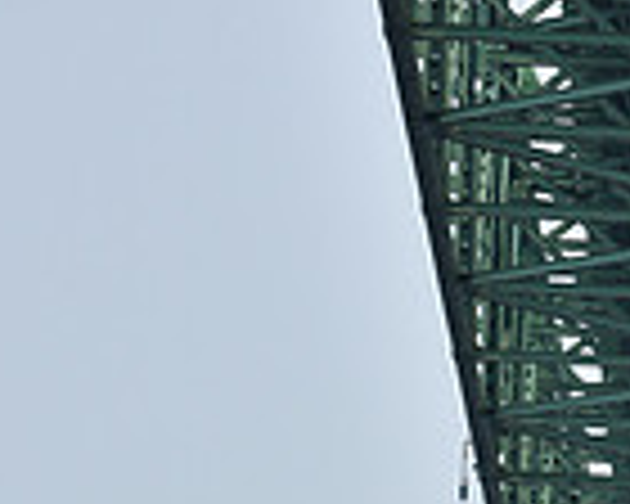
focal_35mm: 468
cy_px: 1251
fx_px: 8726
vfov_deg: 3.3
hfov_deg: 4.1
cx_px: 551
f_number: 7.1
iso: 250
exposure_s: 1/1250
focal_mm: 120
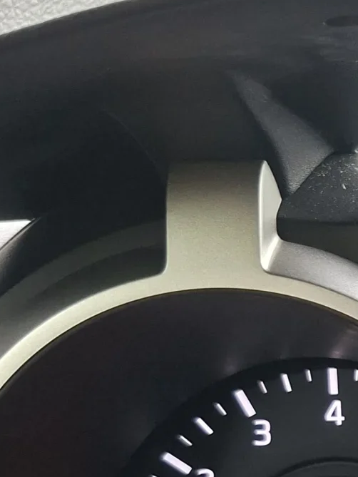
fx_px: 1213
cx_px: 668
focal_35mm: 88
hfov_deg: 14.5
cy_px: 553
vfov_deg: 20.9
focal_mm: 5.54
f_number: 1.8
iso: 160
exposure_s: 1/100
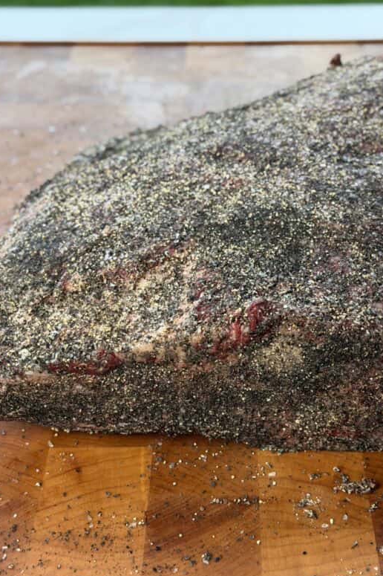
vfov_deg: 30.5
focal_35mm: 66
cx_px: 221
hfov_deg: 20.6
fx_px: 1054
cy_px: 248
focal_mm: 6.8
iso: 64
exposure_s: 1/193
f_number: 1.8
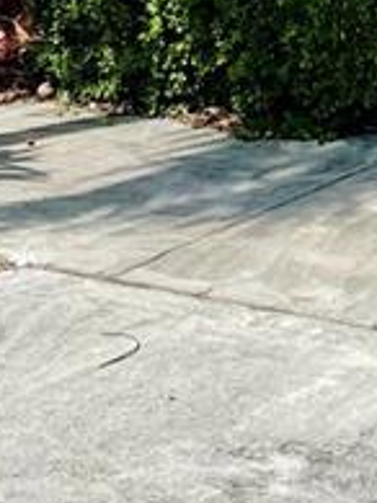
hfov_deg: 9.5
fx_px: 2239
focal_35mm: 154
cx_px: 403
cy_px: -885
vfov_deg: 10.2
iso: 32
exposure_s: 1/5376
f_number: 1.6
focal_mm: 5.1
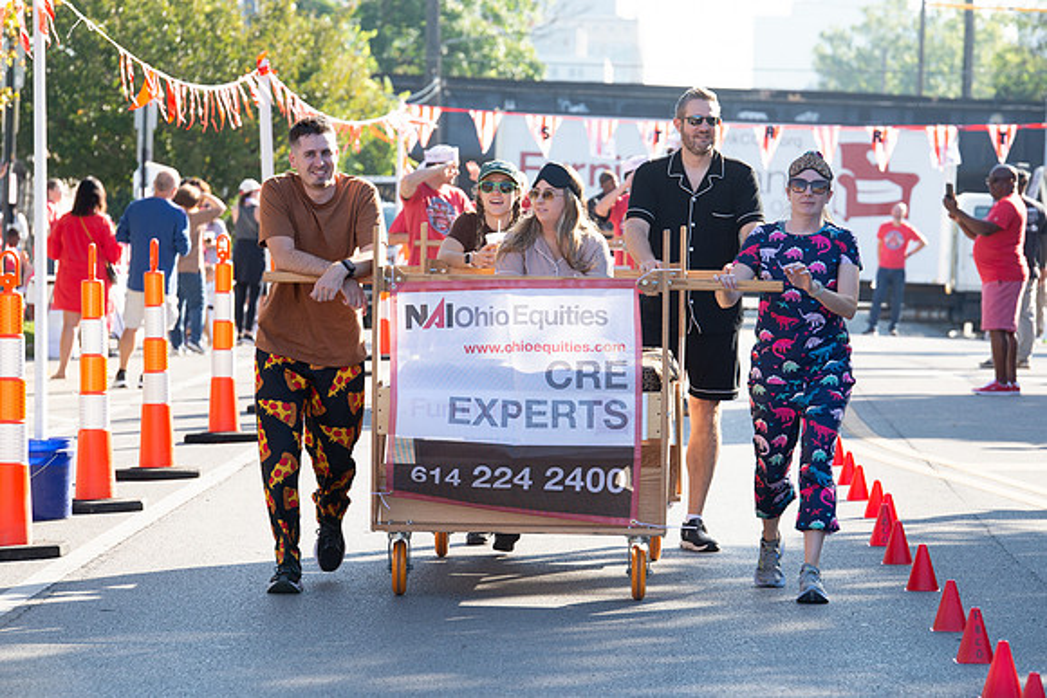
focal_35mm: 169
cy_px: 348
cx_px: 506
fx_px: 4926
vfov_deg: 8.1
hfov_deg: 12.1
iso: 200
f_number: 7.1
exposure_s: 1/250
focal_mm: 160
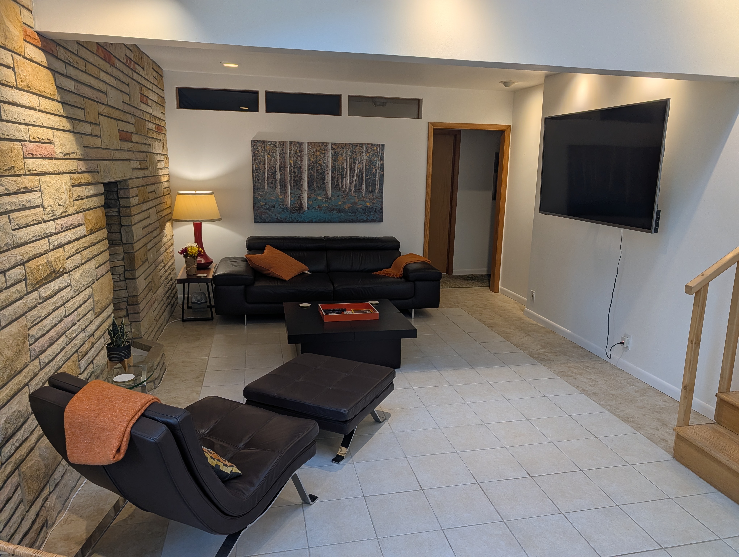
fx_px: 513
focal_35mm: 24
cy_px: 278
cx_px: 370
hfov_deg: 71.5
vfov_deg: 56.9
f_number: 1.68
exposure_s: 1/154
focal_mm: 6.9
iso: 22
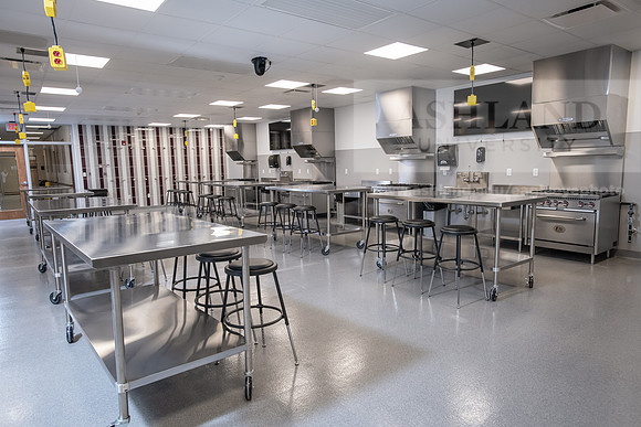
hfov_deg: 73.7
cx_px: 320
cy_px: 214
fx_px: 427
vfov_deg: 53.2
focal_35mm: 24
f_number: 5.6
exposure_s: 1/160
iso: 1600
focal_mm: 24
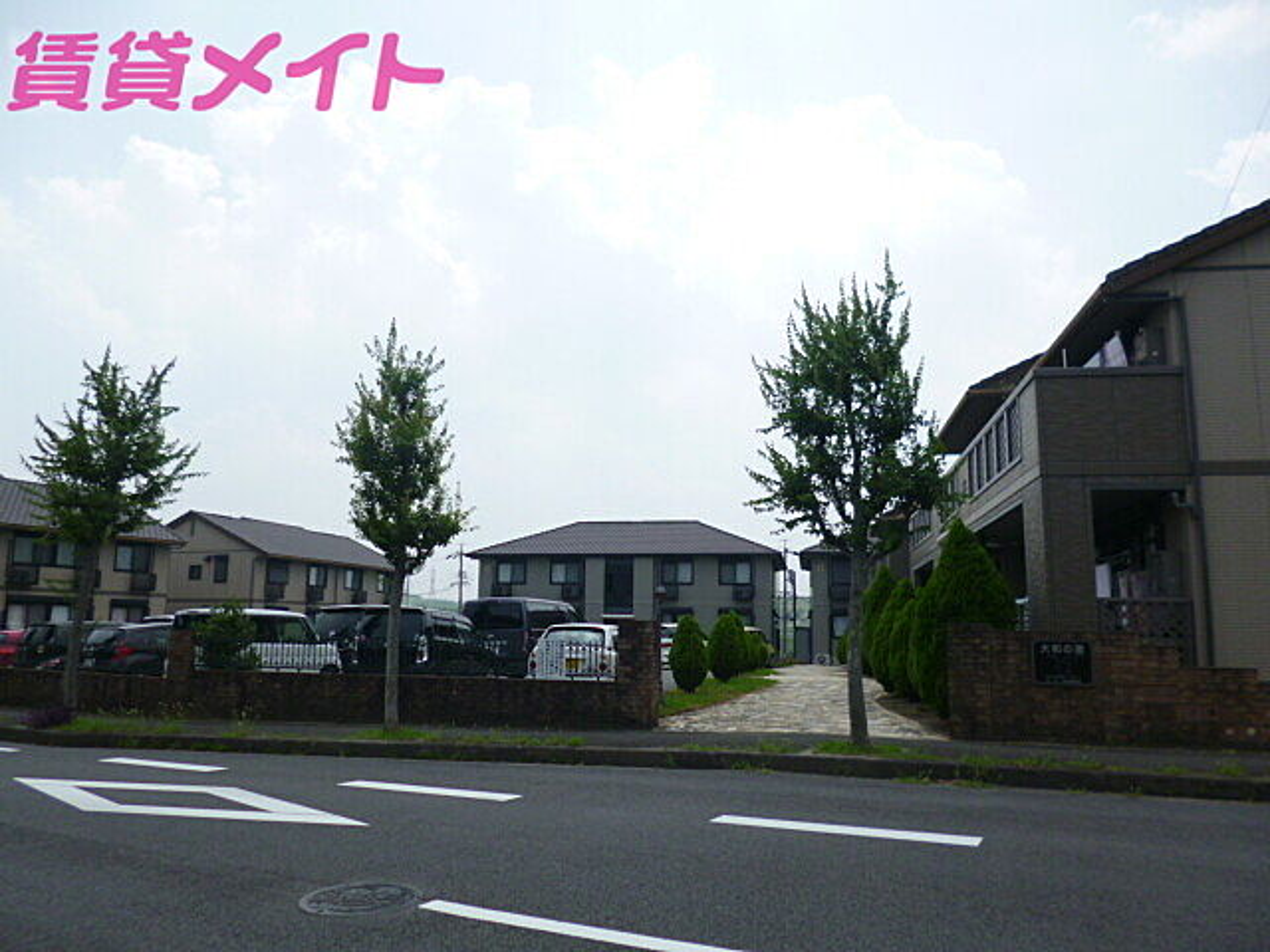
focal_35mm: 24
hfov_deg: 71.6
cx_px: 635
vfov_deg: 56.8
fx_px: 881
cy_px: 476
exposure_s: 1/160
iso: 100
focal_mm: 4.3
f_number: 9
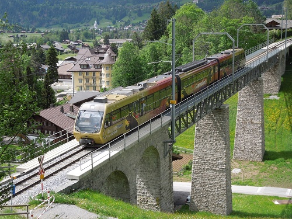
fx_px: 456
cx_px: 146
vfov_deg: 27.0
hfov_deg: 35.5
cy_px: 110
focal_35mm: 54
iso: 100
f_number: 4.2
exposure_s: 1/320
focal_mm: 9.8
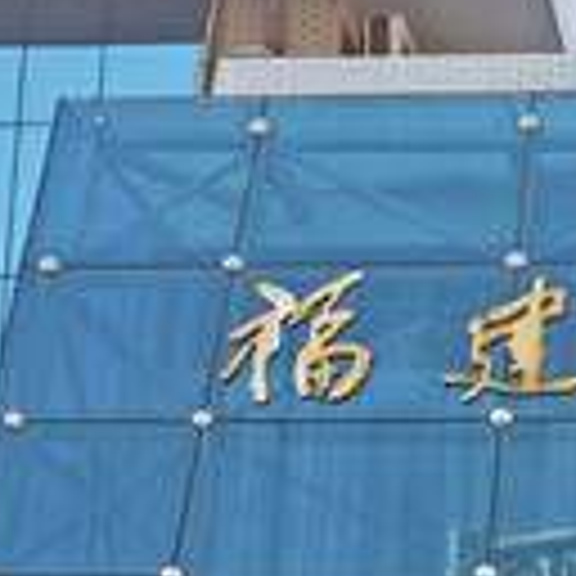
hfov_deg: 17.0
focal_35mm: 97
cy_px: 567
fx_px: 1826
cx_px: 729
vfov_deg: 17.5
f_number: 11
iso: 800
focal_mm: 18
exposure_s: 1/200
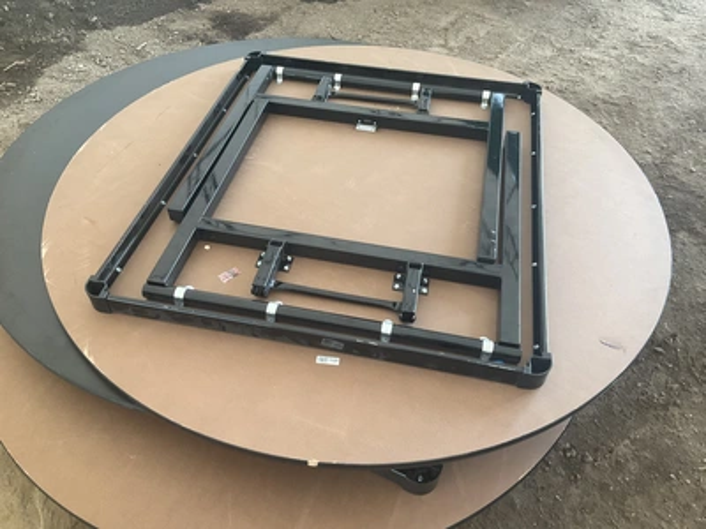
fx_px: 591
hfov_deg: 61.7
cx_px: 353
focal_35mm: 29
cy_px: 264
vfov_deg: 48.2
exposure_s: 1/109
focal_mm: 3
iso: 64
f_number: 1.8
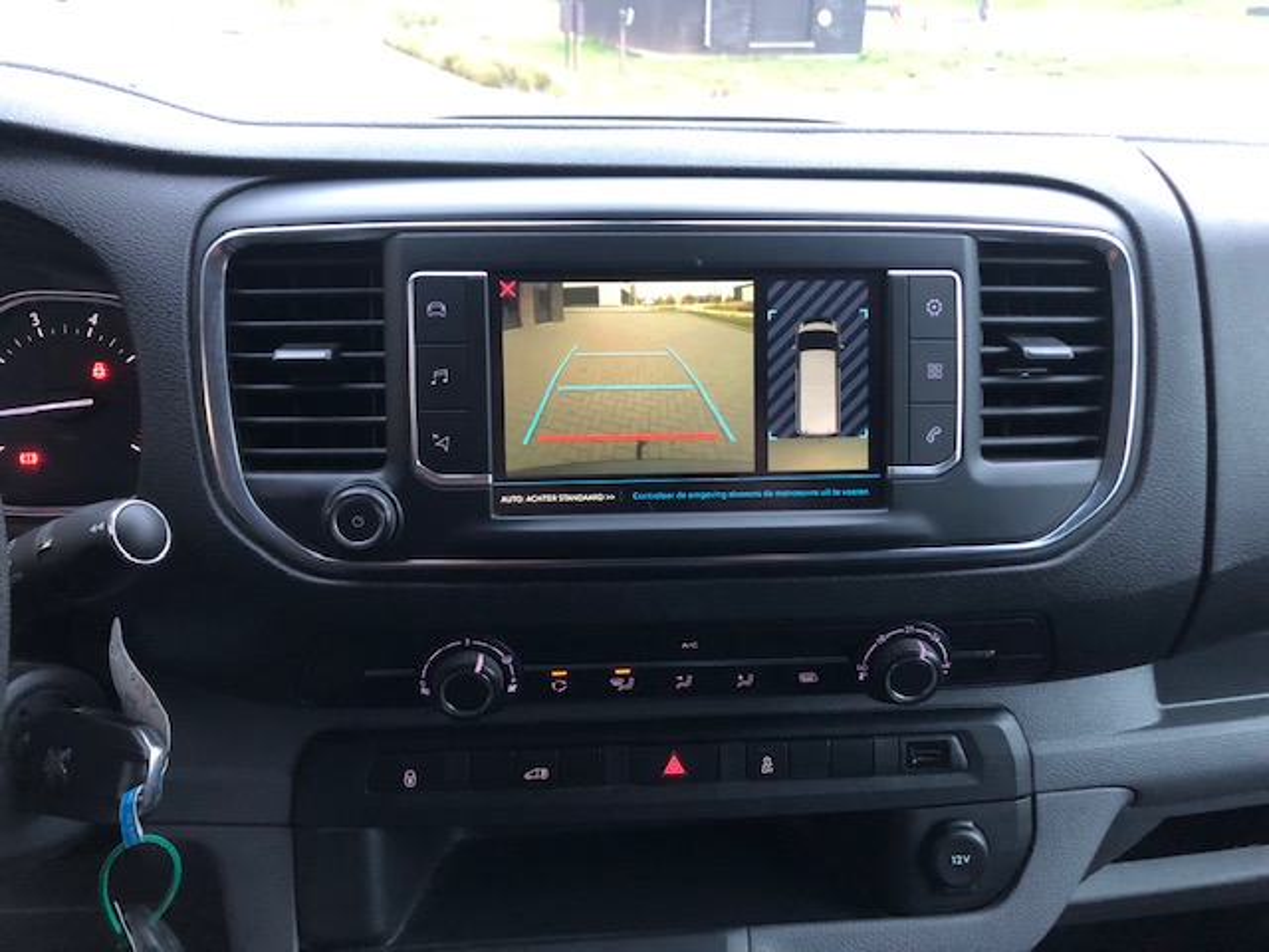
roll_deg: -0.2
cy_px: 476
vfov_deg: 49.7
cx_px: 634
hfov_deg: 63.4
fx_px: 1026
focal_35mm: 28
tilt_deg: -25.4
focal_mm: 3.99
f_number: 1.8
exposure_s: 1/5
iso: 80
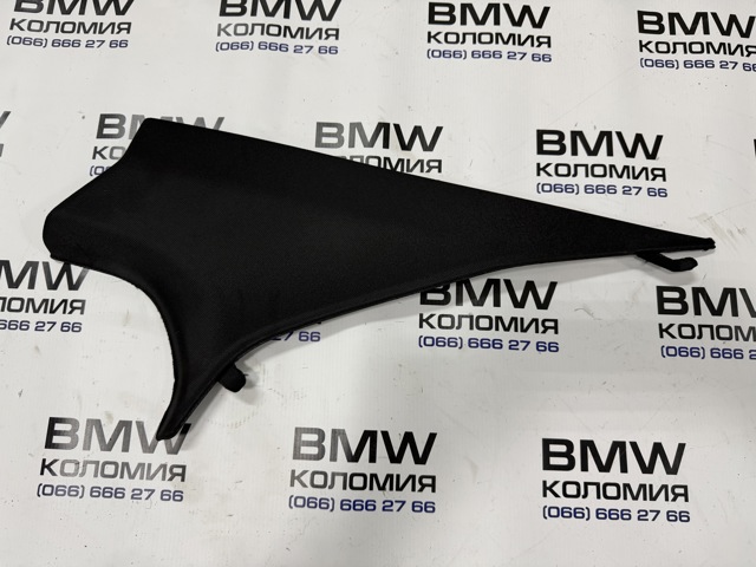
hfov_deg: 71.6
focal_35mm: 24
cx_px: 378
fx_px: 524
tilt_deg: -77.2
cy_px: 284
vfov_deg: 56.8
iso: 160
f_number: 1.78
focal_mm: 6.76
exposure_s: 1/50
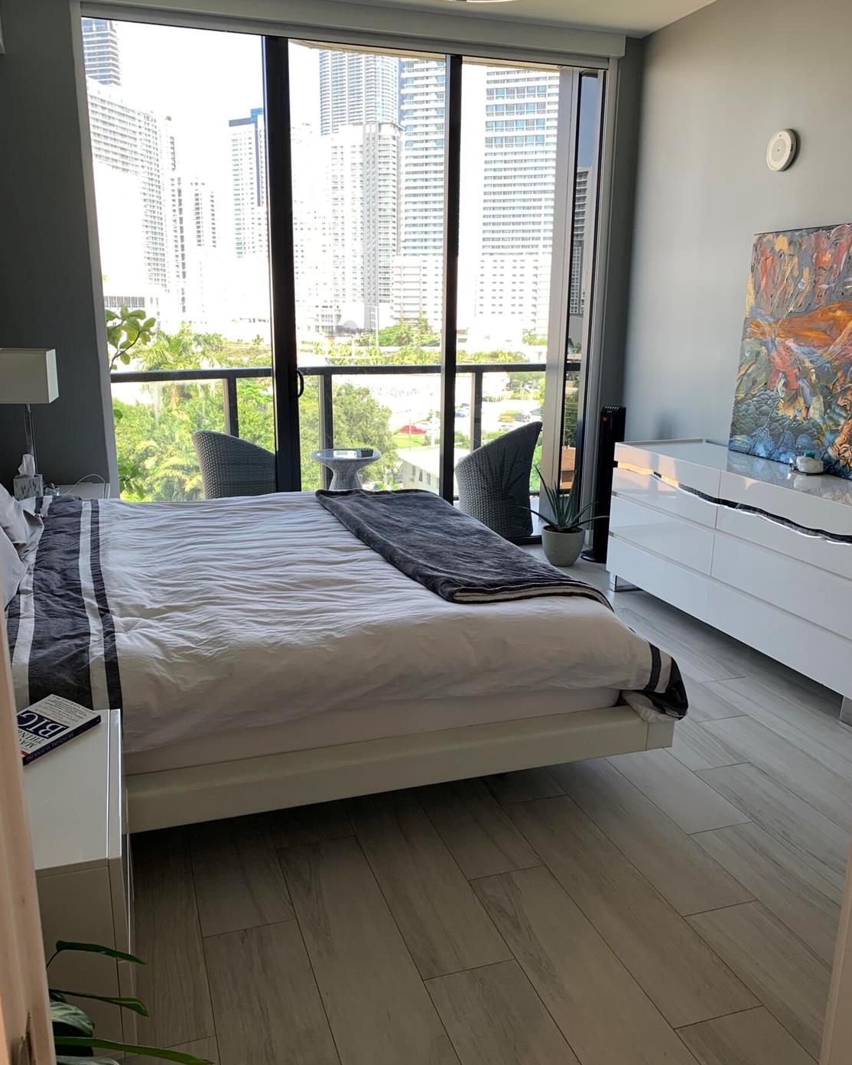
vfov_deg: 62.2
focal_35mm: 28
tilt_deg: -15.5
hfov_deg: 51.5
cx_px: 429
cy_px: 543
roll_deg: -1.3
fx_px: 882
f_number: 1.8
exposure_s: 1/120
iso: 25
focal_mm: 4.25
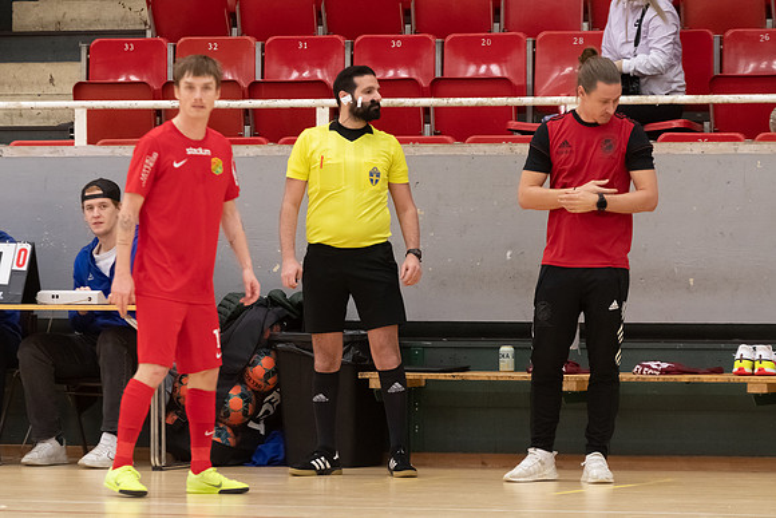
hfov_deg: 7.7
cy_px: 259
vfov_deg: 5.2
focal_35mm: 267
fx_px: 5752
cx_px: 388
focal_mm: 175
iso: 2000
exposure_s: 1/800
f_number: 2.8
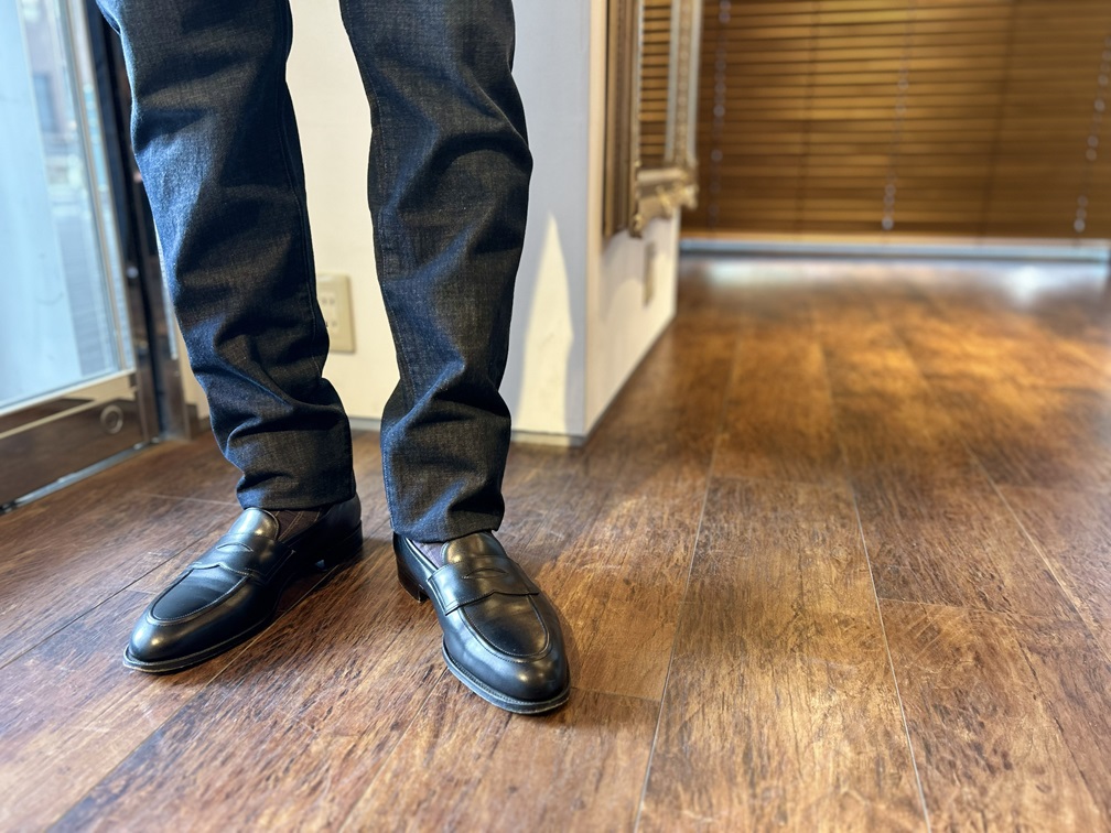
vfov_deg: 53.1
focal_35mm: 26
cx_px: 556
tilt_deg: -17.1
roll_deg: +0.4
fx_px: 834
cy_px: 416
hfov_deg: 67.3
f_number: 1.5
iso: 125
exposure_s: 1/91
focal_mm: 5.7
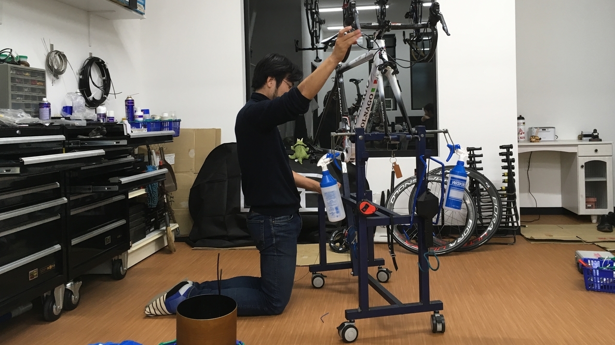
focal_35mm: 32
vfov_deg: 36.4
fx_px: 522
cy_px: 124
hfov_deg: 61.0
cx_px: 310
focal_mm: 4.15
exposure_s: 1/30
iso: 80
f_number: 2.2
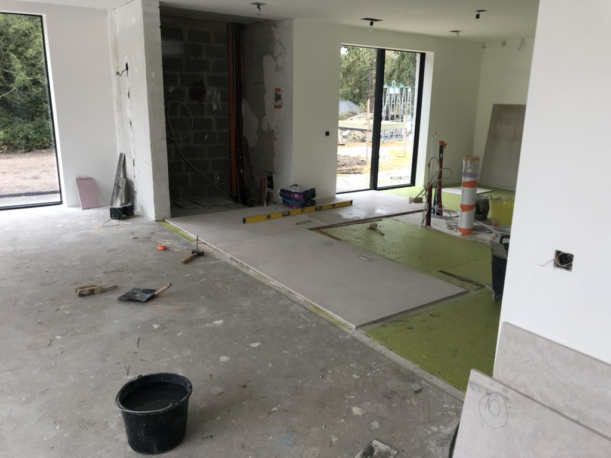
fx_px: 494
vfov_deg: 49.7
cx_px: 306
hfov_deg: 63.4
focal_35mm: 28
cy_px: 229
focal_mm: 4
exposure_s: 1/40
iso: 25
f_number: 1.8
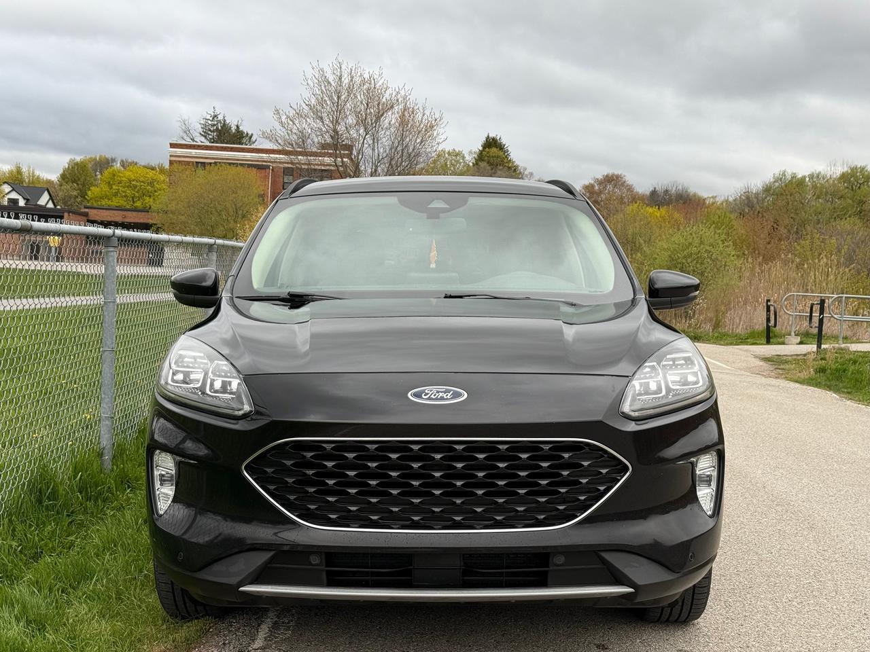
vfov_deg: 30.3
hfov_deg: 39.7
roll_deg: -2.3
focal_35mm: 48
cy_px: 326
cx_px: 435
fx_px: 1206
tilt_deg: -2.3
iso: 64
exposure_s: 1/411
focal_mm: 6.76
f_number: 1.78
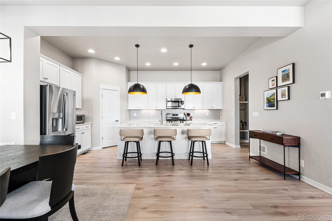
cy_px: 110
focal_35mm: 16
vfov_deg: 73.7
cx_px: 166
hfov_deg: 96.7
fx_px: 148
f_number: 22
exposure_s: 3.2
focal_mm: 16
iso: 200
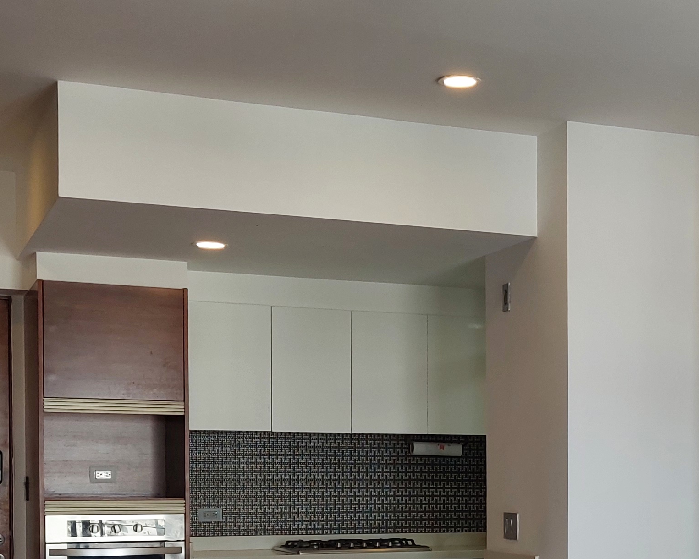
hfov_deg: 24.9
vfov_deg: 20.3
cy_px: 501
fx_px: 1531
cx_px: 640
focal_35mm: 74
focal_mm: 5.23
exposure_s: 1/50
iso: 40
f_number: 1.8
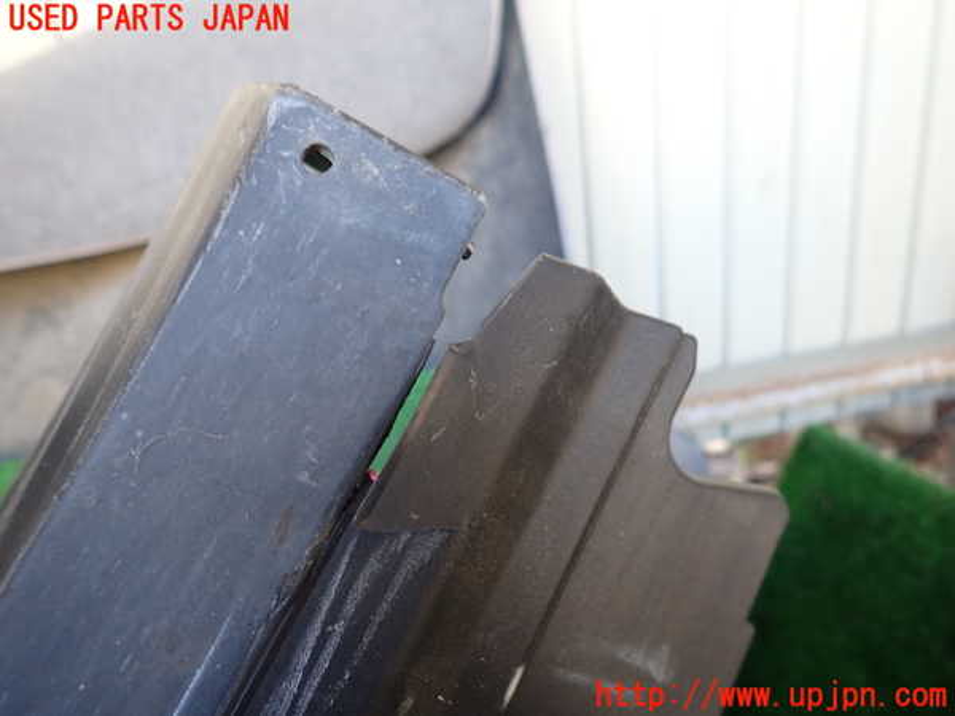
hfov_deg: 69.4
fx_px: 690
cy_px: 358
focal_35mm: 25
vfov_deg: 54.9
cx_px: 478
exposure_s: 1/60
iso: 200
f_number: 2
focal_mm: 4.5
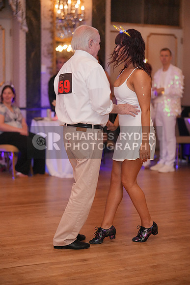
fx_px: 538
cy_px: 142
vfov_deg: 29.6
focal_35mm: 68
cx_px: 95
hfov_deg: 20.0
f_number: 2
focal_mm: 68
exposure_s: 1/250
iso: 5000
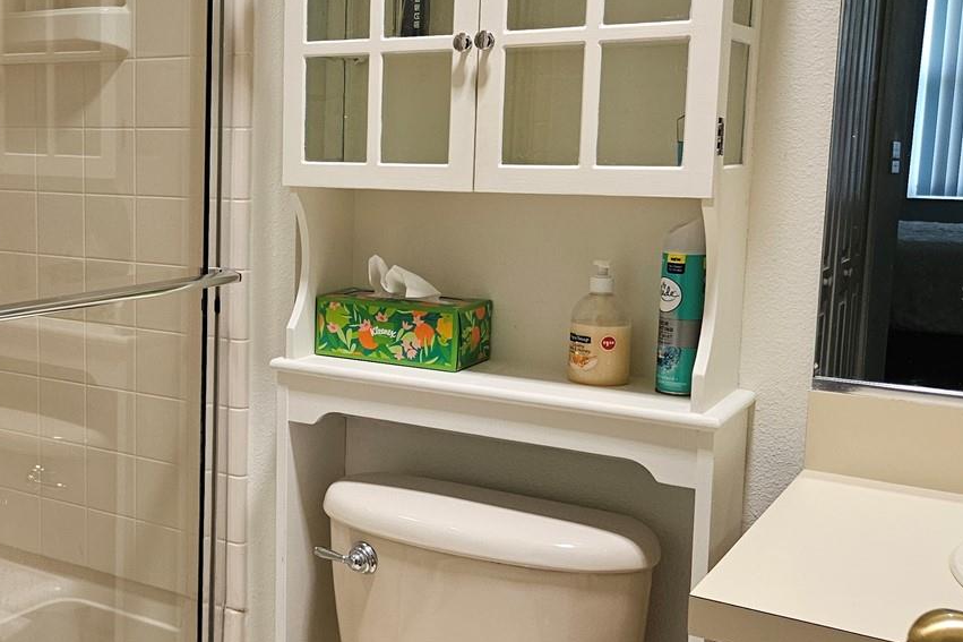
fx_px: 1203
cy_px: 292
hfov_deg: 41.3
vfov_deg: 29.8
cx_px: 163
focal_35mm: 45
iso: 200
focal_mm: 5.4
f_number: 1.8
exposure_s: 1/120
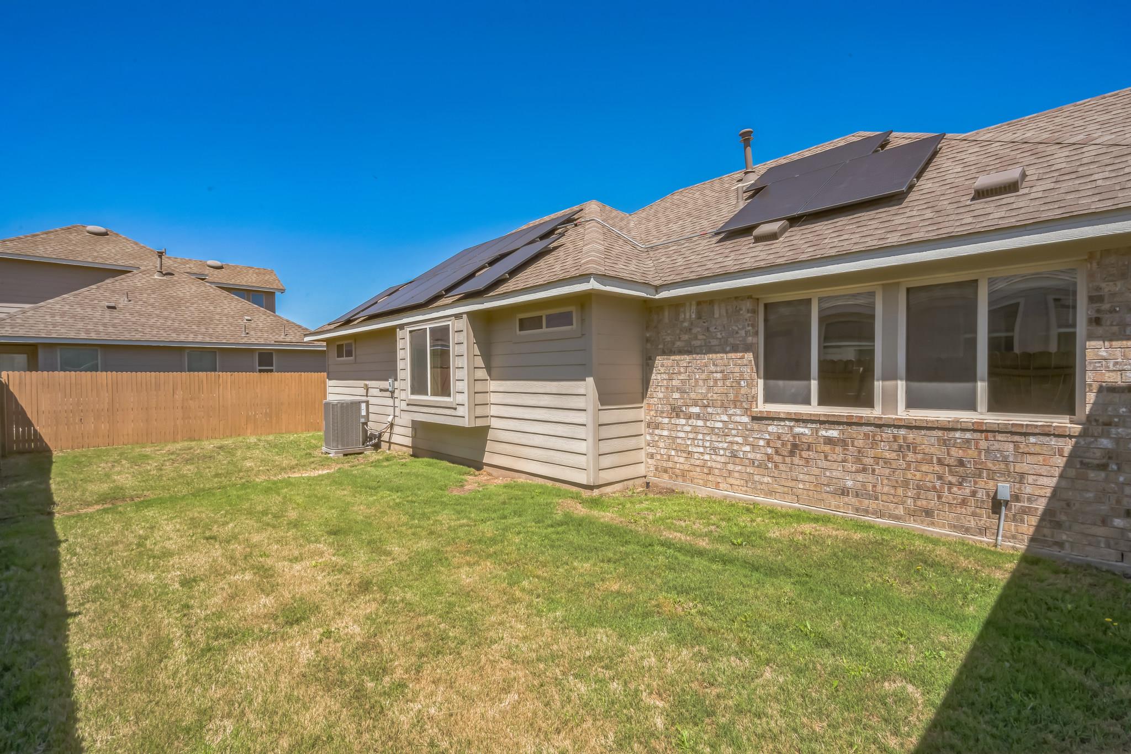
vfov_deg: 73.7
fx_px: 503
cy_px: 377
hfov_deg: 96.7
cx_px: 566
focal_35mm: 16
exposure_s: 1/80
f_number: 22
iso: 250
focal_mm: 16
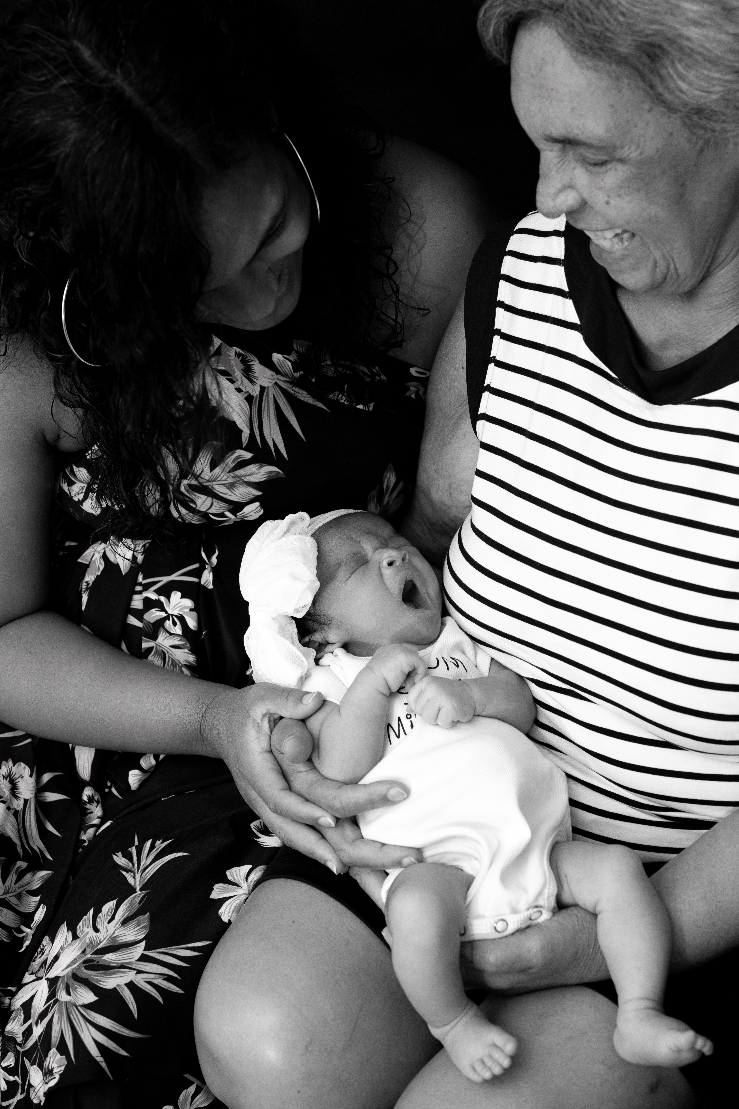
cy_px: 474
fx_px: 1878
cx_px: 422
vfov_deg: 32.8
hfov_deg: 22.2
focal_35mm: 61
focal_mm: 50
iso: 320
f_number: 4.5
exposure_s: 1/200
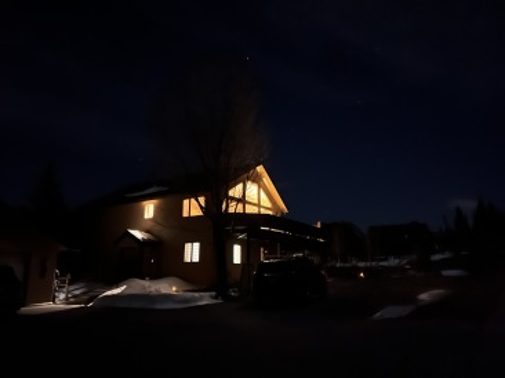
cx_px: 252
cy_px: 189
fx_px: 379
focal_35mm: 26
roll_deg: -0.5
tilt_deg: +13.2
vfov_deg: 53.0
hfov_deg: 67.3
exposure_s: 1/5
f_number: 1.5
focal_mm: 5.7
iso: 25000
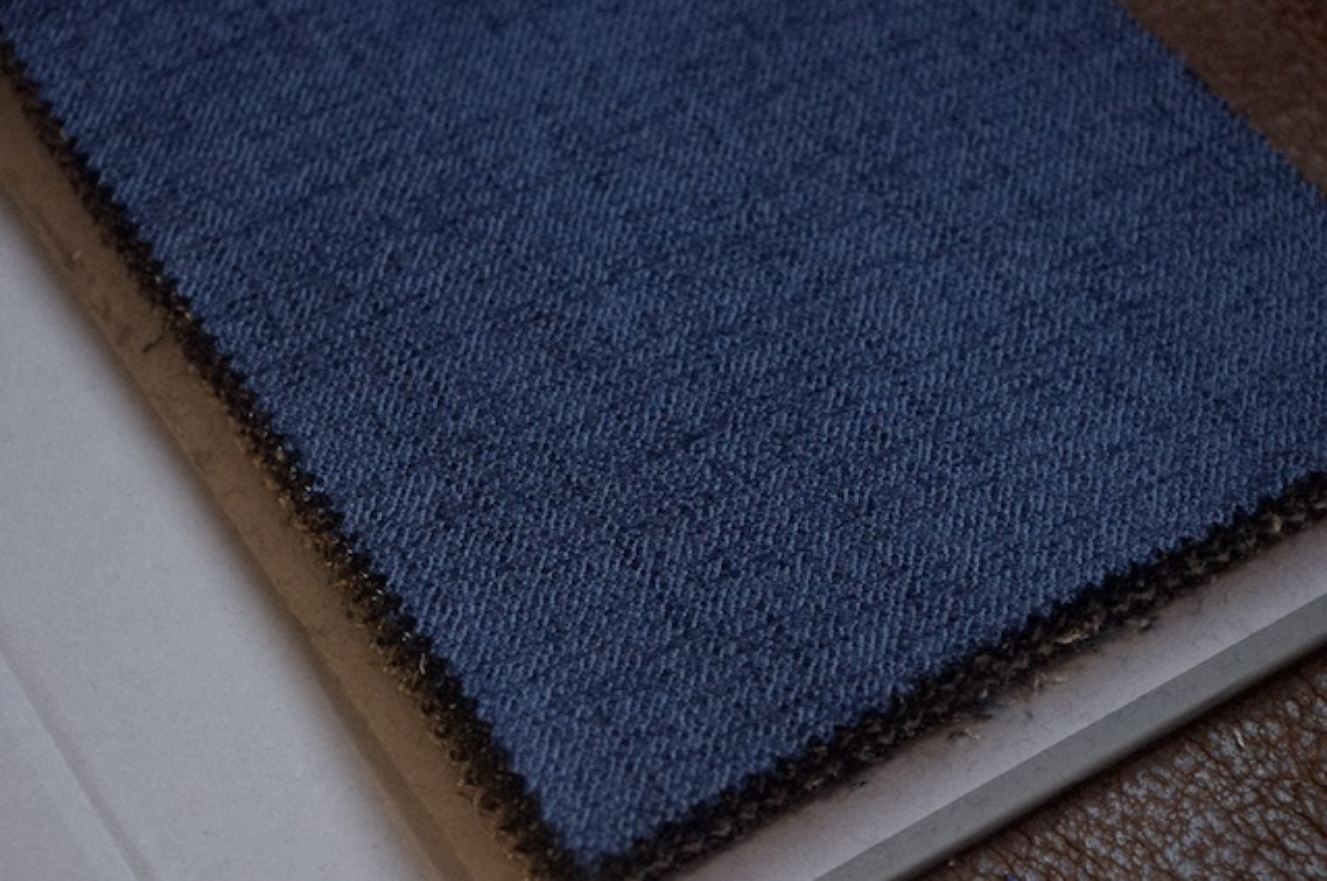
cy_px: 440
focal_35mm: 82
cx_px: 664
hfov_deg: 24.8
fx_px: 3019
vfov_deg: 16.6
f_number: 8
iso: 6400
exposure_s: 1/125
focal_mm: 55
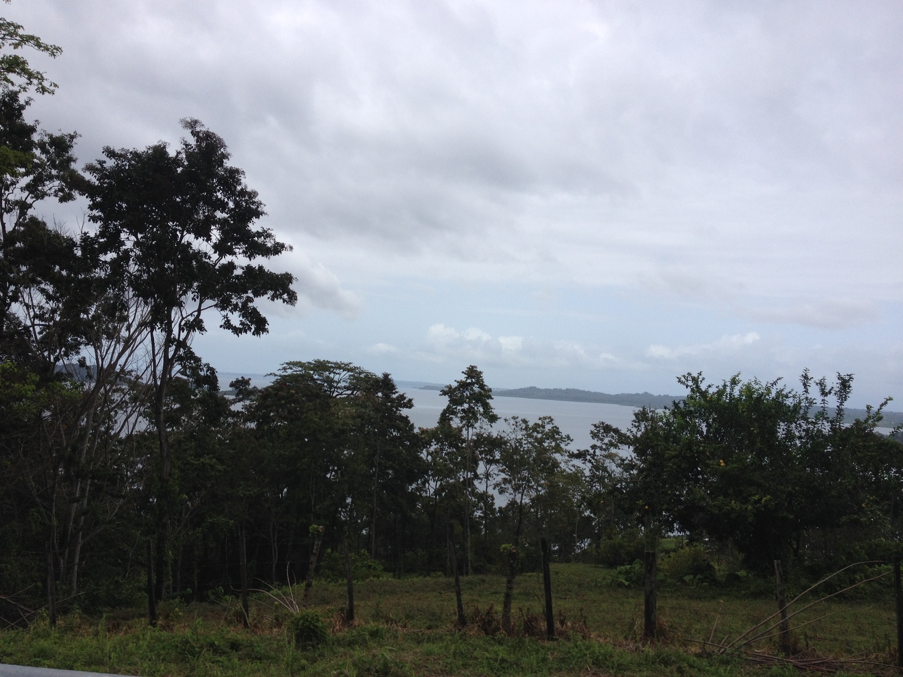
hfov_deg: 52.6
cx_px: 452
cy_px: 338
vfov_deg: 40.7
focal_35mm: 35
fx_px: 913
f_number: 2.4
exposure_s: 1/2208
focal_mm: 4.28
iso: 50
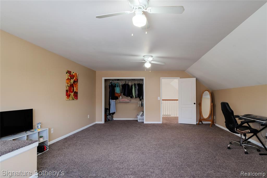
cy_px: 89
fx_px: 133
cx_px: 134
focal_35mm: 18
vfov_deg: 67.3
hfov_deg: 90.0
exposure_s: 1/30
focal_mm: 11.9
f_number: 6.4
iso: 500
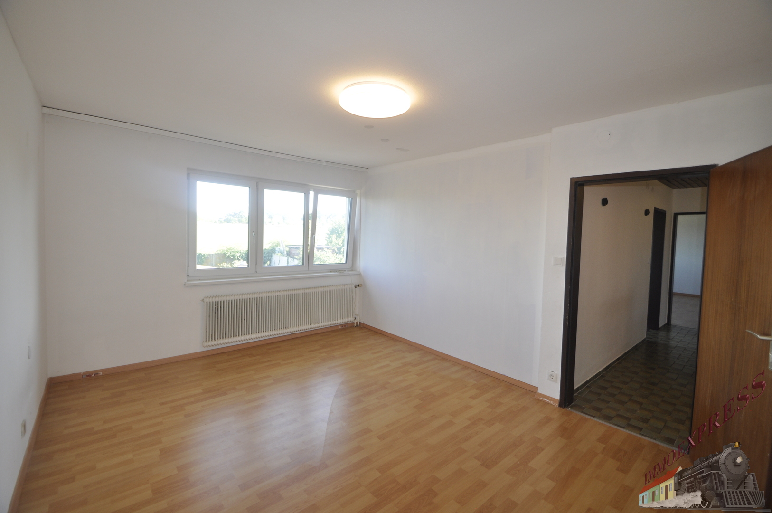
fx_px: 321
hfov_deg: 100.5
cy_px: 256
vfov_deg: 77.2
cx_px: 386
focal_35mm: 15
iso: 250
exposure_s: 1/80
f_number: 4.5
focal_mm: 10
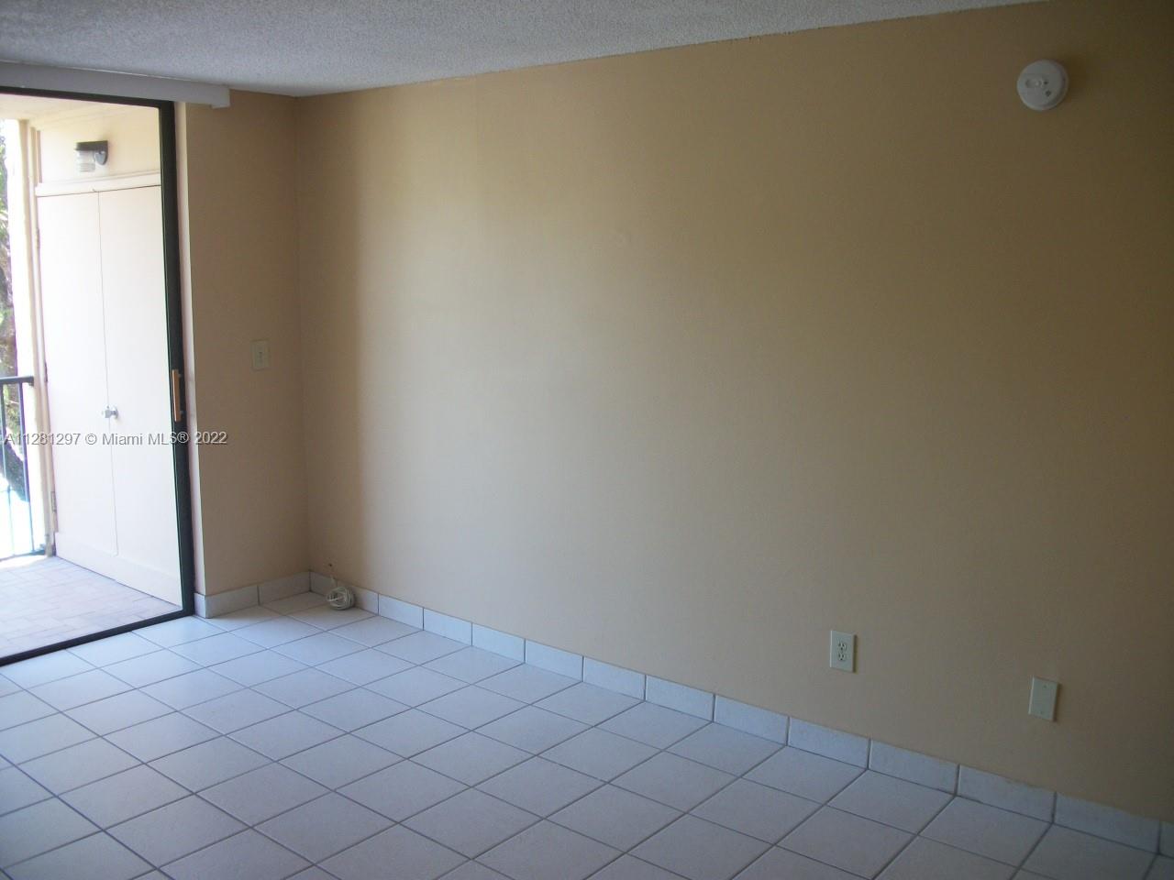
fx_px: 1085
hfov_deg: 56.8
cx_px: 587
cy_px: 440
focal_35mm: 32
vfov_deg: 44.2
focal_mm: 5.7
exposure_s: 1/30
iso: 80
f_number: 2.9
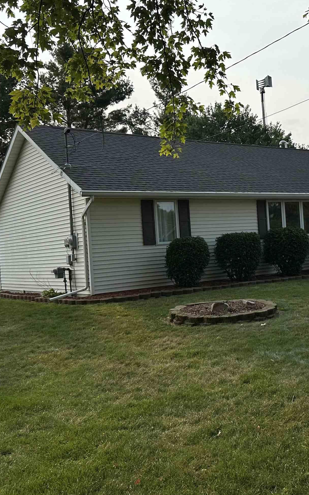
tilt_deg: +0.9
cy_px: 238
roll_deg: +3.8
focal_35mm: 40
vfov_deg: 49.3
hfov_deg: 31.4
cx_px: 236
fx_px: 539
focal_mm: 6.86
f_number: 1.78
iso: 80
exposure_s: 1/4762
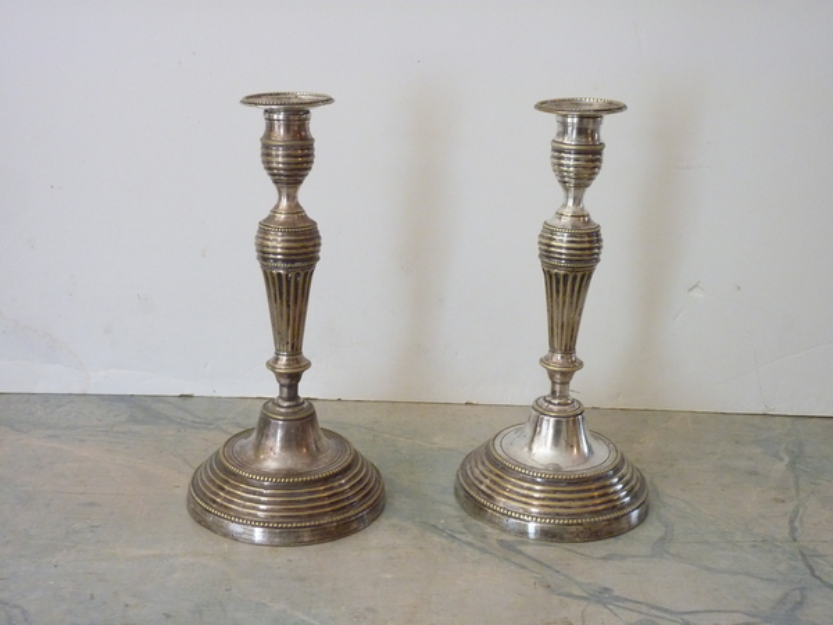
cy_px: 312
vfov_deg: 30.3
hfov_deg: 39.7
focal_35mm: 48
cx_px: 416
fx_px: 1155
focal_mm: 7.9
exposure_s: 1/30
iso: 400
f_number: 3.8
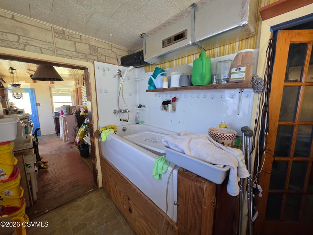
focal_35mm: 13
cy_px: 118
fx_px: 118
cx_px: 156
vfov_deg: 89.9
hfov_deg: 106.2
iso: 250
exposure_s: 1/60
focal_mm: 2.2
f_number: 1.9
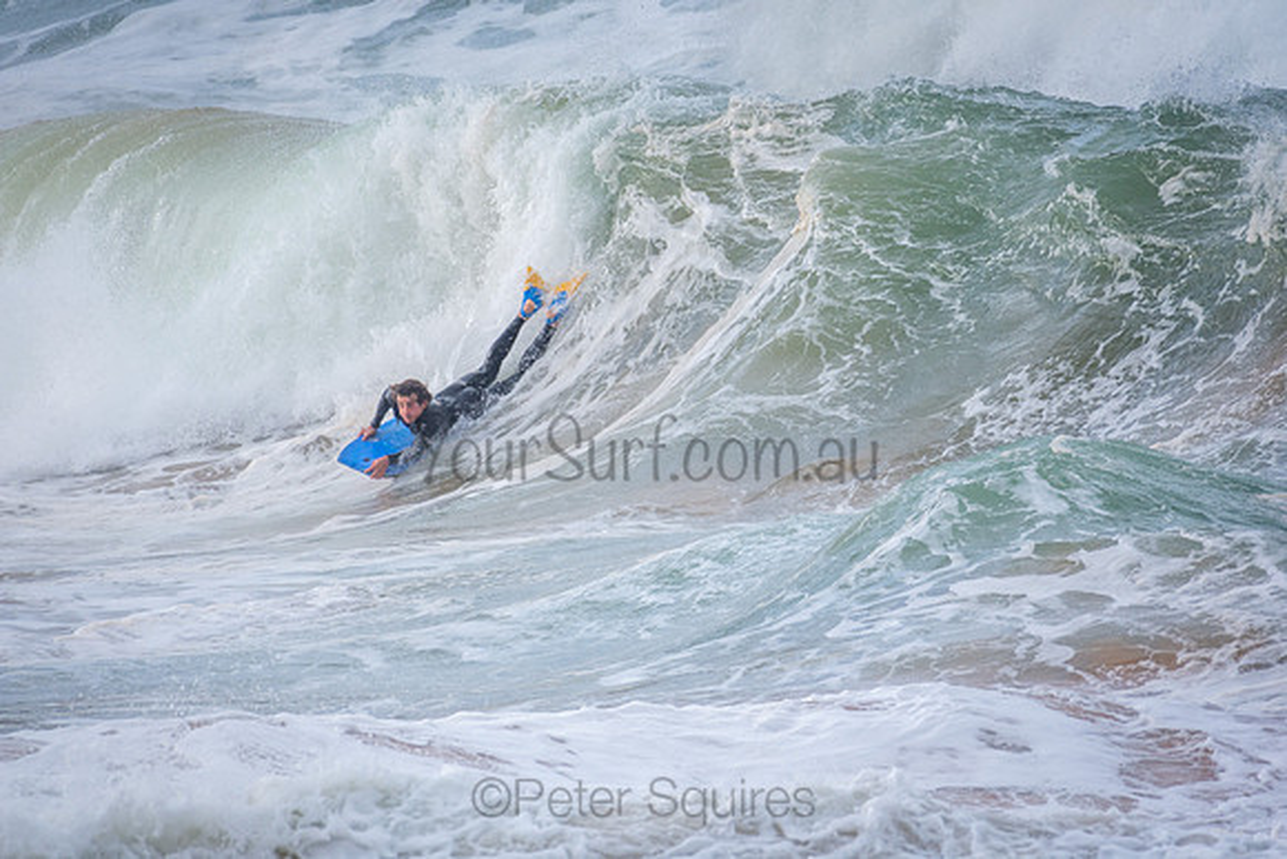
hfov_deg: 2.7
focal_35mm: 750
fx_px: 26818
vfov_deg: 1.8
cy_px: 430
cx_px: 644
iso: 220
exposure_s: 1/1000
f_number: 5.6
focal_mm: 500
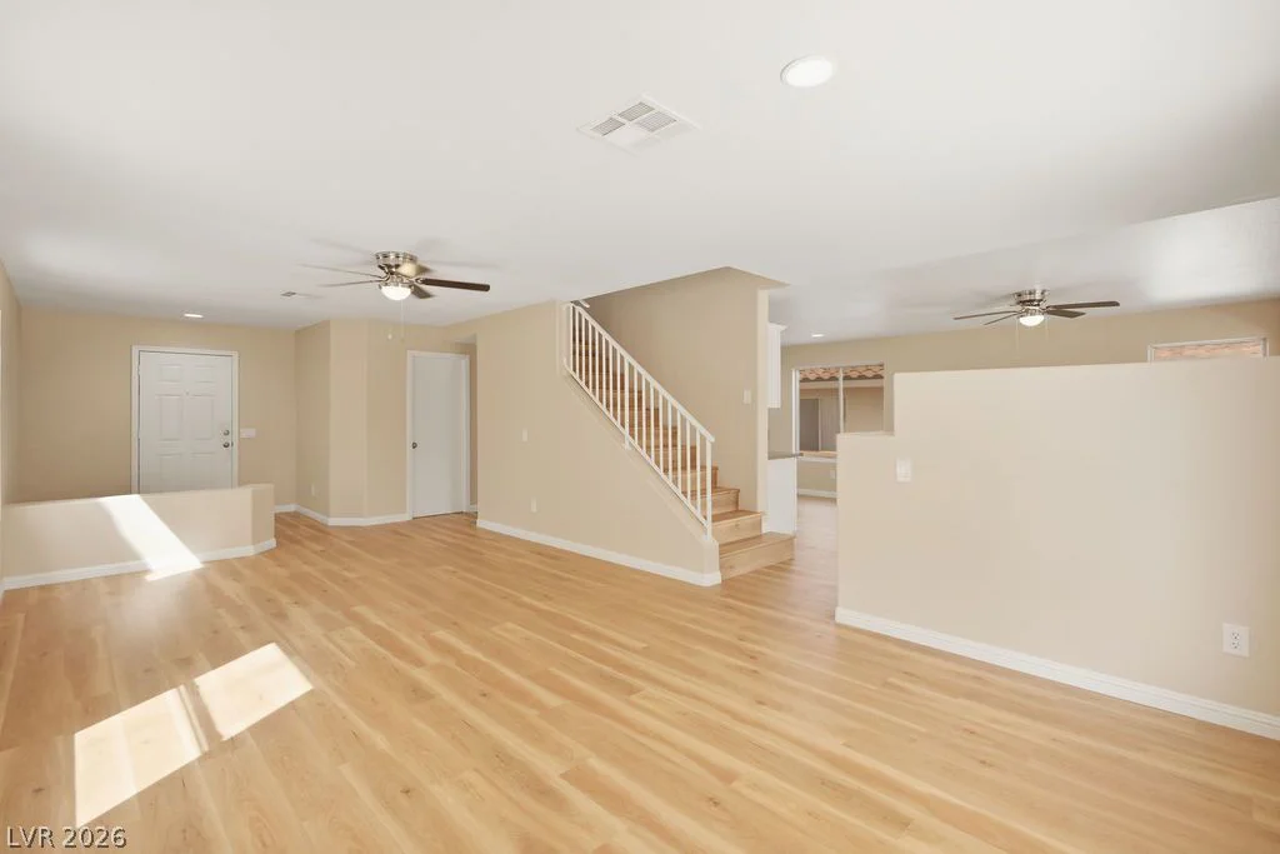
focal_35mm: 16
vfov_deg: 73.8
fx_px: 569
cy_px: 427
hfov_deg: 96.7
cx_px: 640
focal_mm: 16
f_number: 4
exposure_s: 1/80
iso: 800
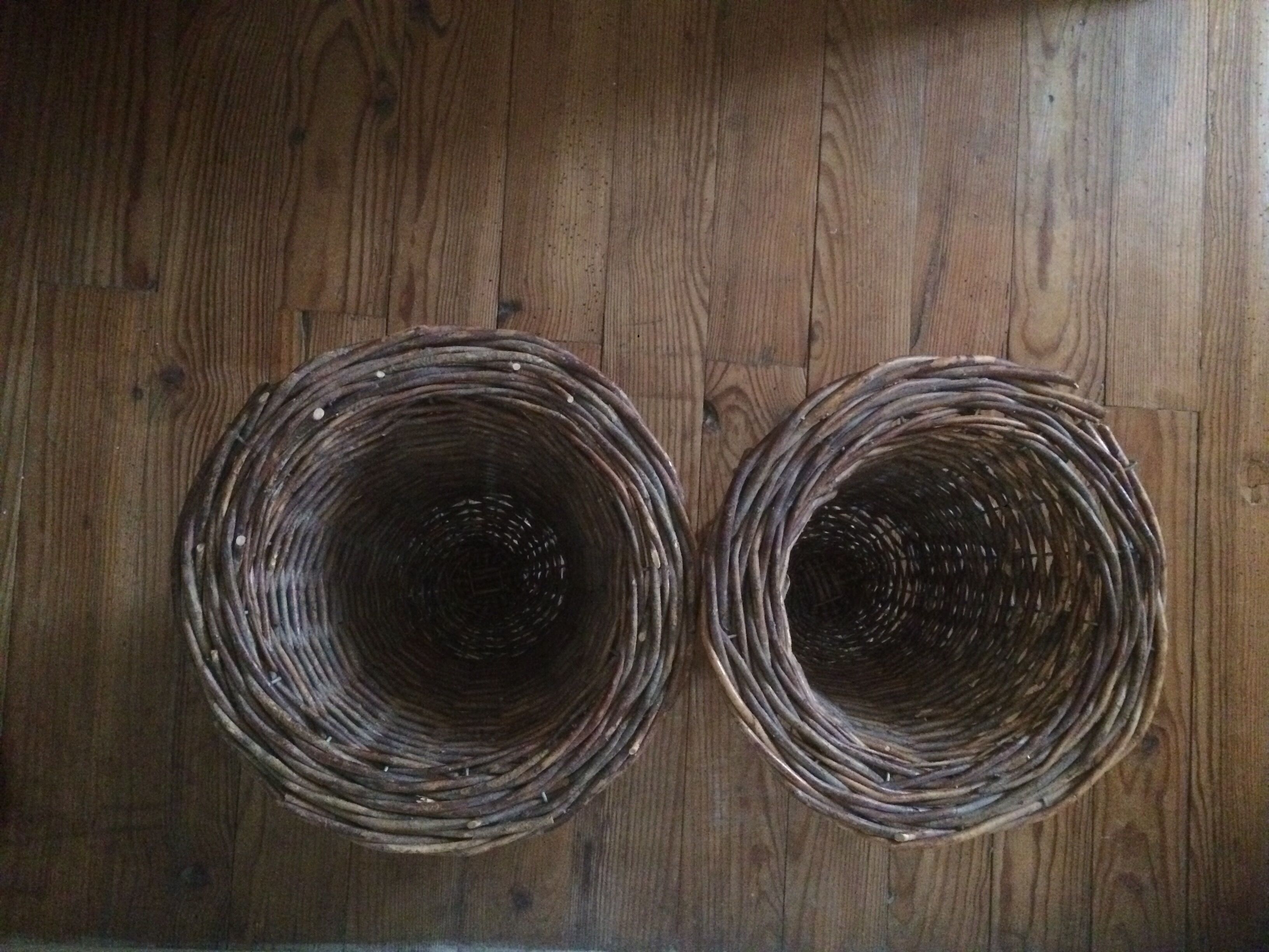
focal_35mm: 29
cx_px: 634
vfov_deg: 48.2
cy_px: 476
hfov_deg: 61.7
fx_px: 1063
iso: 640
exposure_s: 1/17
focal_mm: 4.15
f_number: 2.2
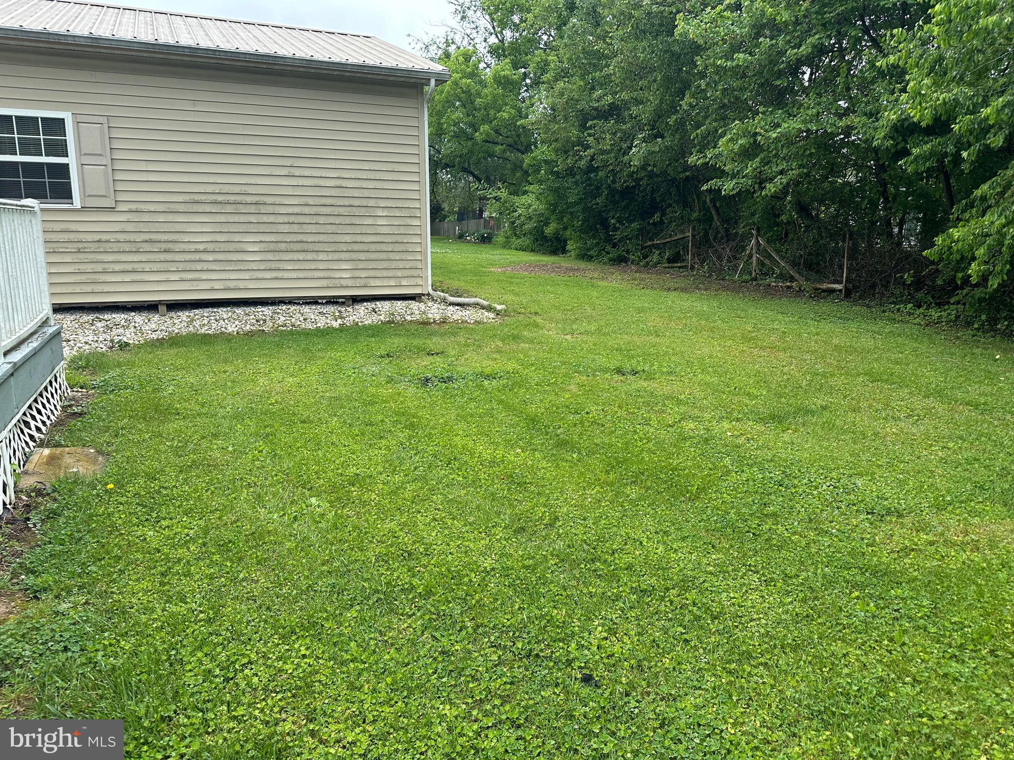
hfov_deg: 71.6
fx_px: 703
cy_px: 380
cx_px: 507
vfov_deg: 56.8
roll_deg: -0.1
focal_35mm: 24
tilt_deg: -11.2
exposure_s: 1/1562
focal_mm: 6.86
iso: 80
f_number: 1.78
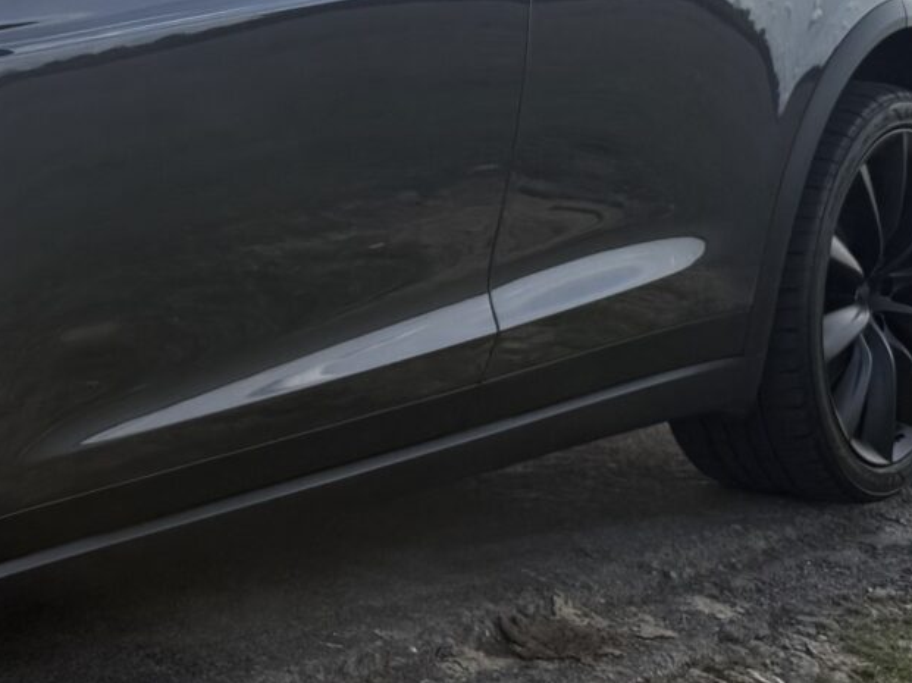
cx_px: -336
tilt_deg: -5.1
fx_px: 2607
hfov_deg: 18.2
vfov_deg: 14.9
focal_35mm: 99
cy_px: 207
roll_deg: +0.8
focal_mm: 6.76
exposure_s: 1/5714
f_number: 1.78
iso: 80
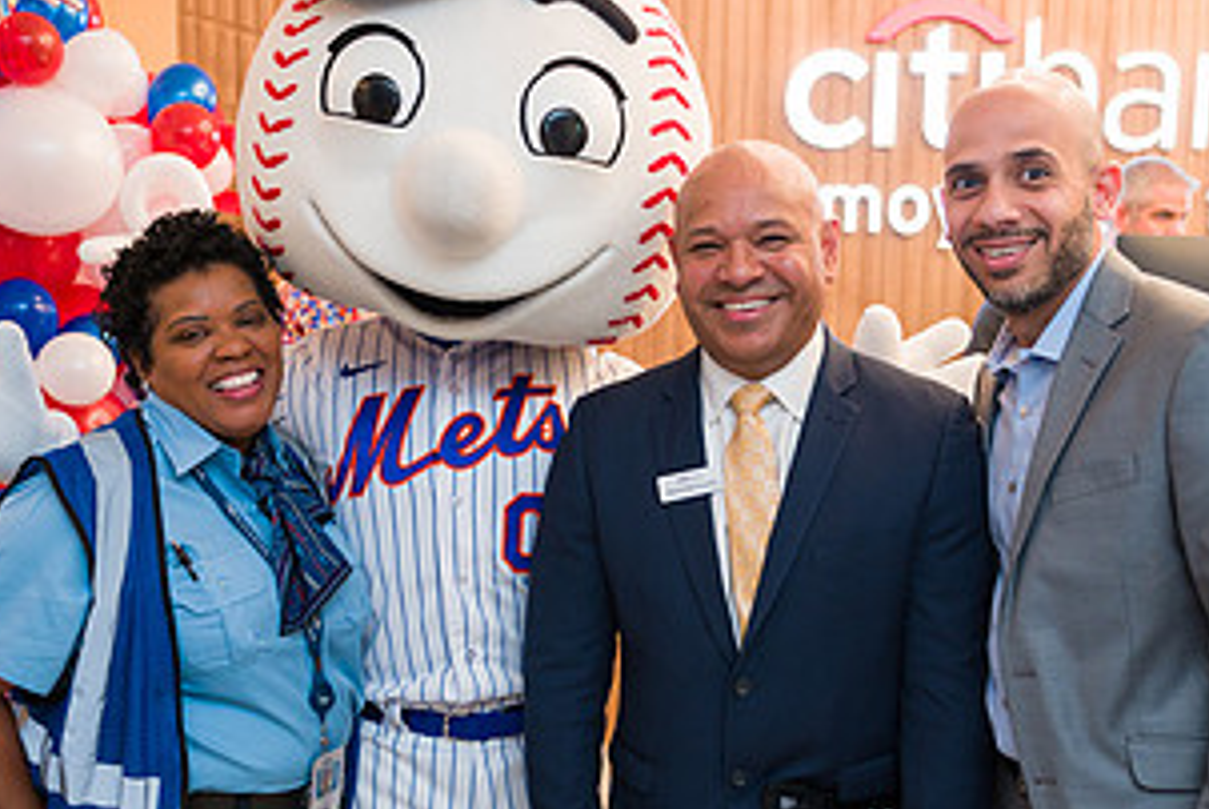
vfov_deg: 29.2
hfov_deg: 42.7
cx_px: 552
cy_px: 501
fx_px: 1546
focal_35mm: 46
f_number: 4
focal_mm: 24
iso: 400
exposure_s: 1/200
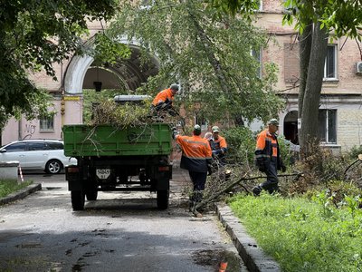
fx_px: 805
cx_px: 181
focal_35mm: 77
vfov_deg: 19.1
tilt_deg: -0.1
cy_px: 136
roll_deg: +0.4
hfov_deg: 25.3
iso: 32
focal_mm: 9
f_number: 2.8
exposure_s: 1/158
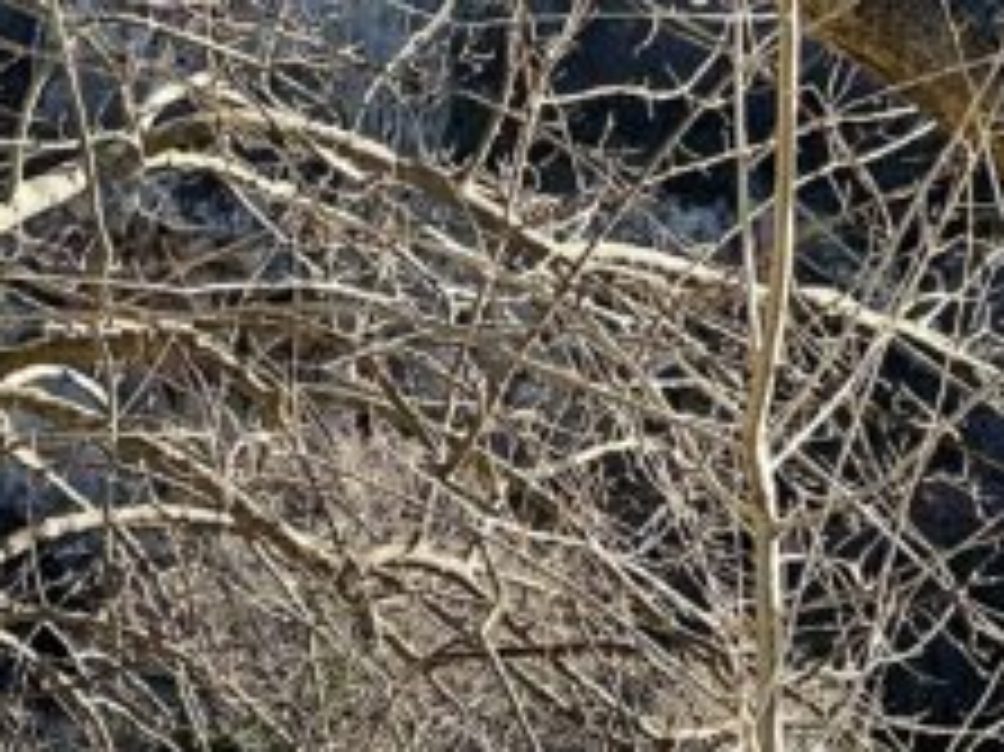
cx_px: 99
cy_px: 1049
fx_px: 6928
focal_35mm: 239
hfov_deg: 8.3
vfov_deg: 6.2
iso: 25
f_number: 2
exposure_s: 1/436
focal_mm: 6
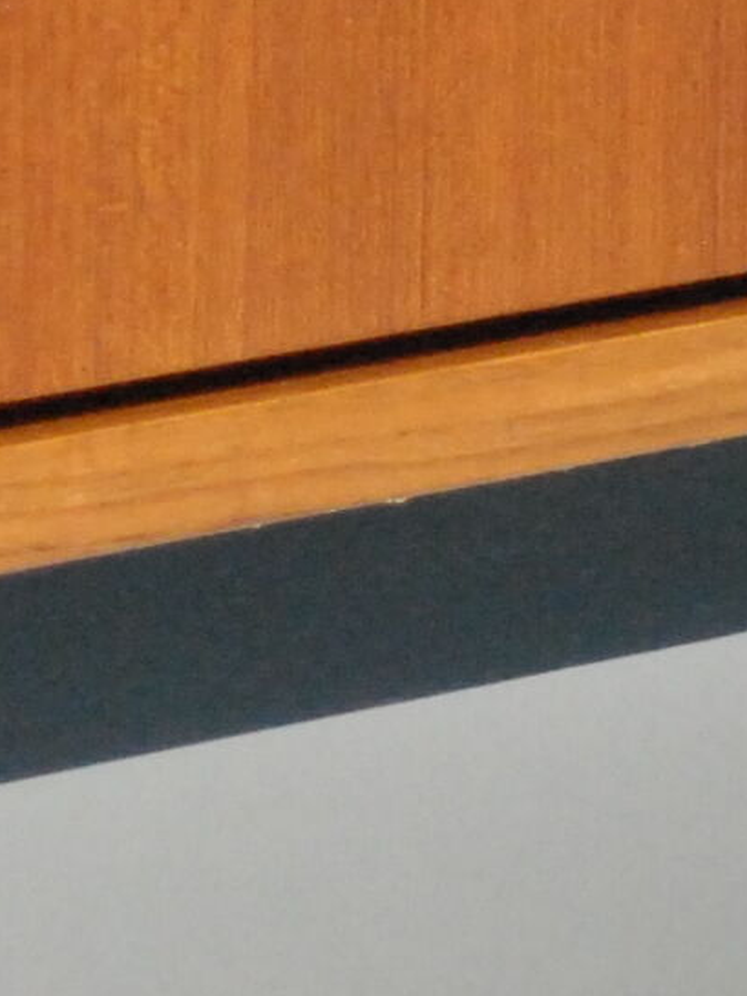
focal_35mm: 472
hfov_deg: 3.1
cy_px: 941
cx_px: -678
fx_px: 13575
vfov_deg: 4.2
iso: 1000
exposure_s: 1/30
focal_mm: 46
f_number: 5.3
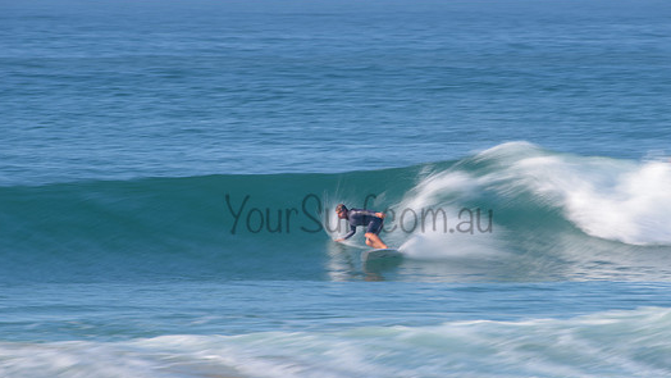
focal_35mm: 580
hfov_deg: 3.7
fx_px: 10322
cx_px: 357
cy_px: 203
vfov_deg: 2.1
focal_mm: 500
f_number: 13
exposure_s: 1/13
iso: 31
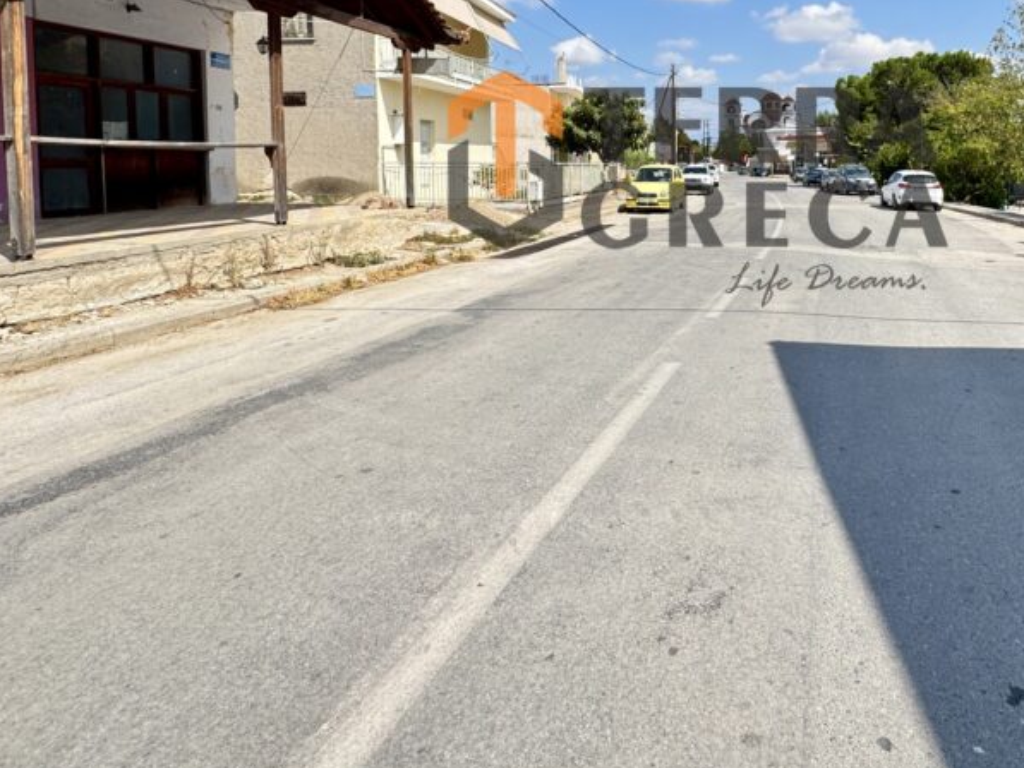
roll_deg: +0.4
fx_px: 710
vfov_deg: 54.1
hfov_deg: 69.2
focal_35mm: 24
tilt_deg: -2.1
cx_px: 698
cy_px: 189
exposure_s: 1/1395
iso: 50
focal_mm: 2.22
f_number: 2.2
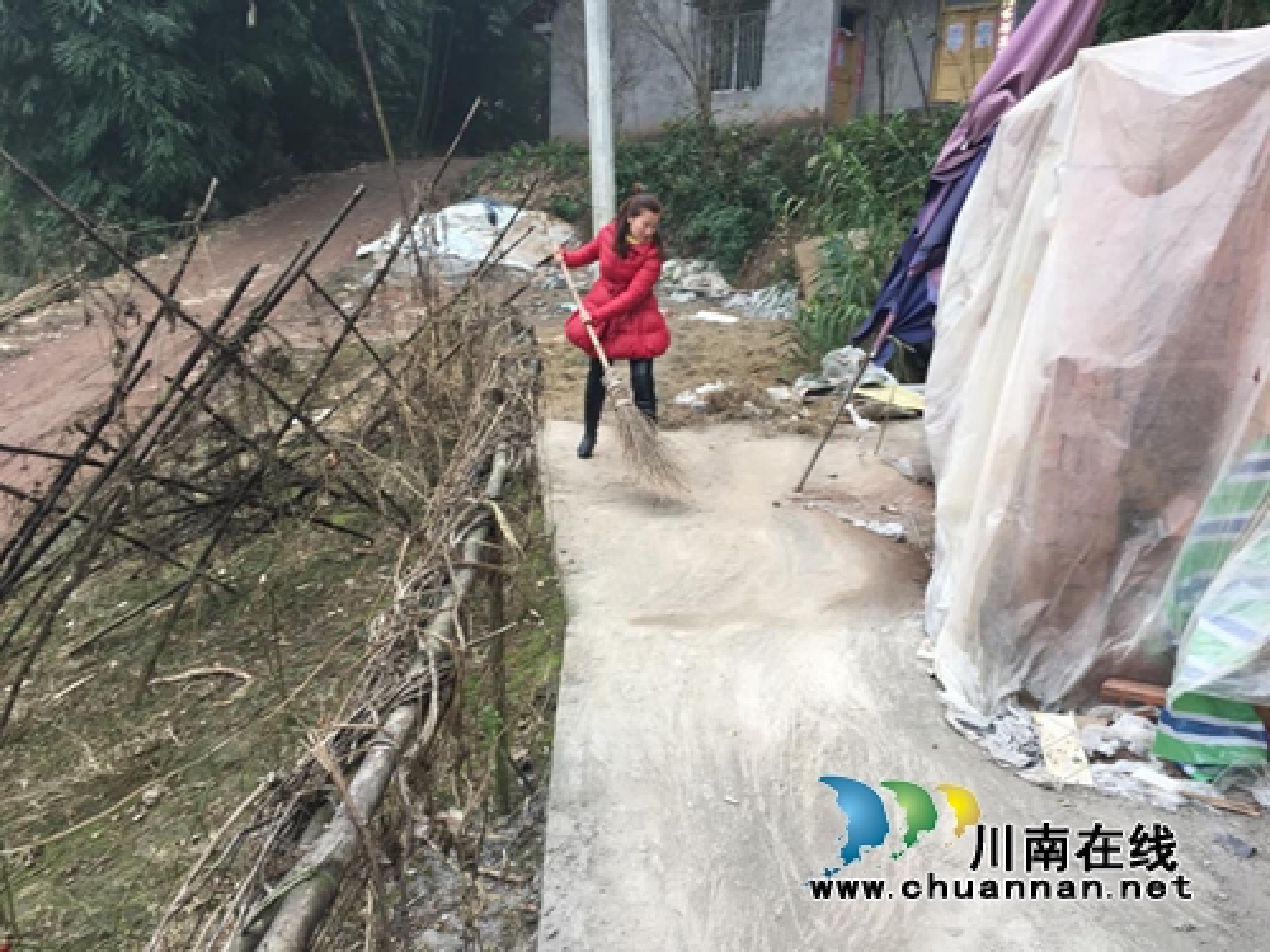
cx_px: 635
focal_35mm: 29
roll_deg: -2.7
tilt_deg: -15.2
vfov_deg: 48.2
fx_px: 1064
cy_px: 476
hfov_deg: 61.7
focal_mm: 4.15
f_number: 2.2
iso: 40
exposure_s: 1/100
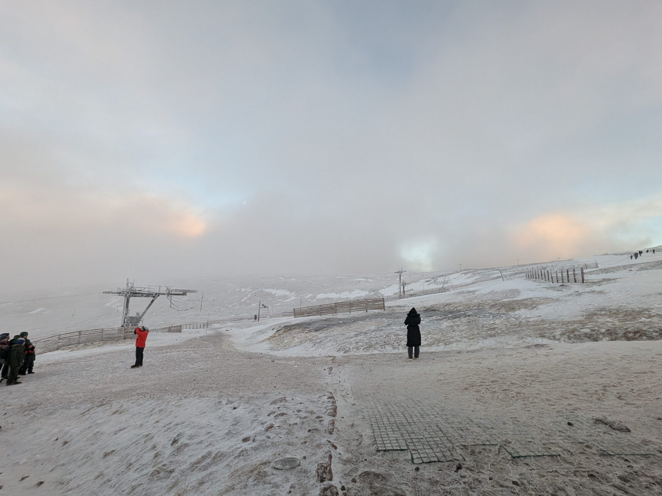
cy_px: 257
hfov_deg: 102.0
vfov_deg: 85.6
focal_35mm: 14
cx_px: 341
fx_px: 268
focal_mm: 1.95
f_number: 2.2
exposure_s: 1/253
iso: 82
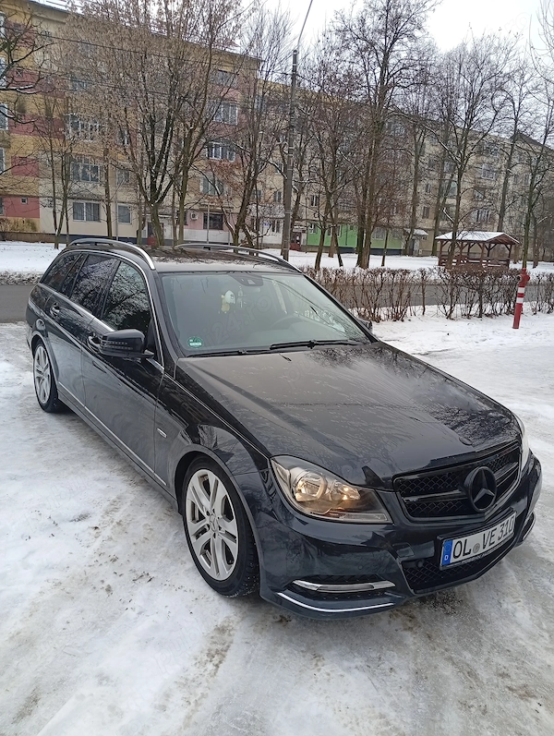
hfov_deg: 51.5
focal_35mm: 27
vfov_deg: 65.3
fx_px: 575
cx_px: 277
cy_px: 368
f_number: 1.8
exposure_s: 1/152
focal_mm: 3.98
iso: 51
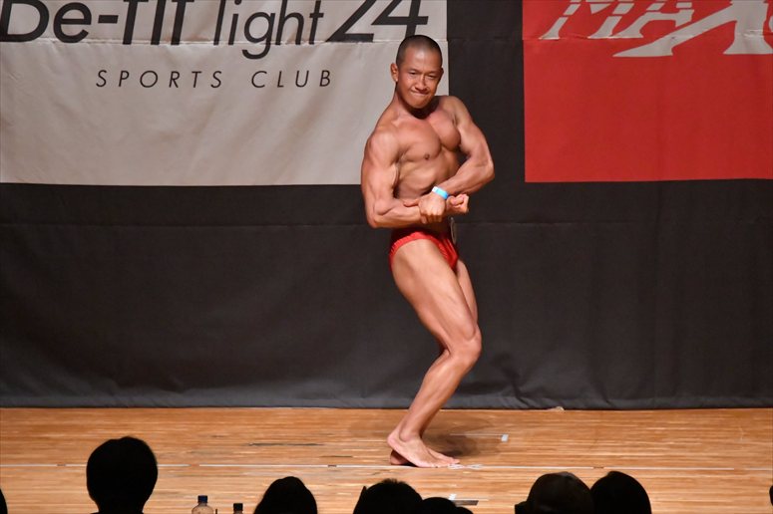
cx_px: 386
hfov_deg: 7.2
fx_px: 6117
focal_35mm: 285
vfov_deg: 4.8
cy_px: 257
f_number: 5.6
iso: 12800
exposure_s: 1/400
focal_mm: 190
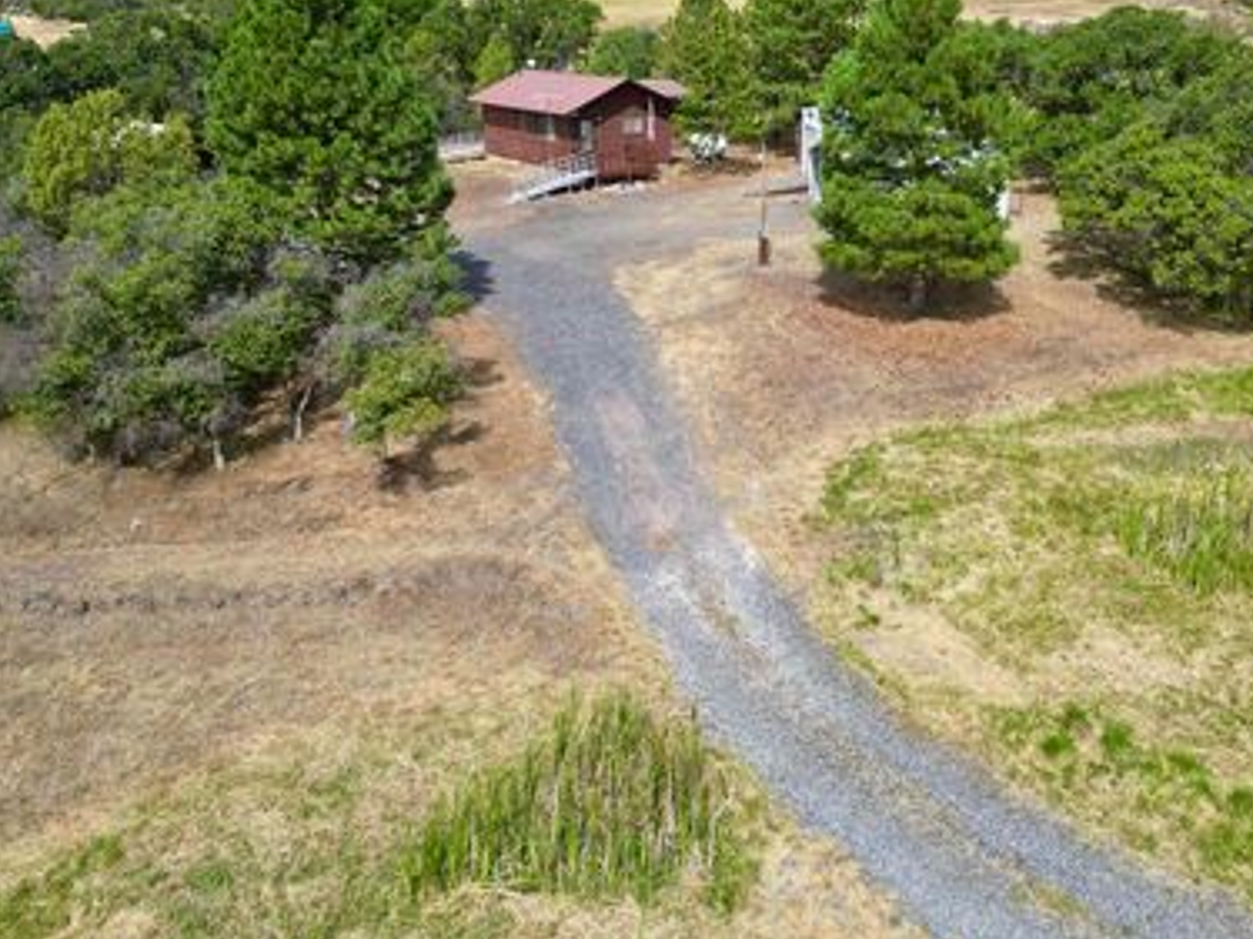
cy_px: 322
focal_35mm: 32
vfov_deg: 43.6
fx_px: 1158
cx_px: 695
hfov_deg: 56.7
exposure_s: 1/2500
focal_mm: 6.72
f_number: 1.7
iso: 110
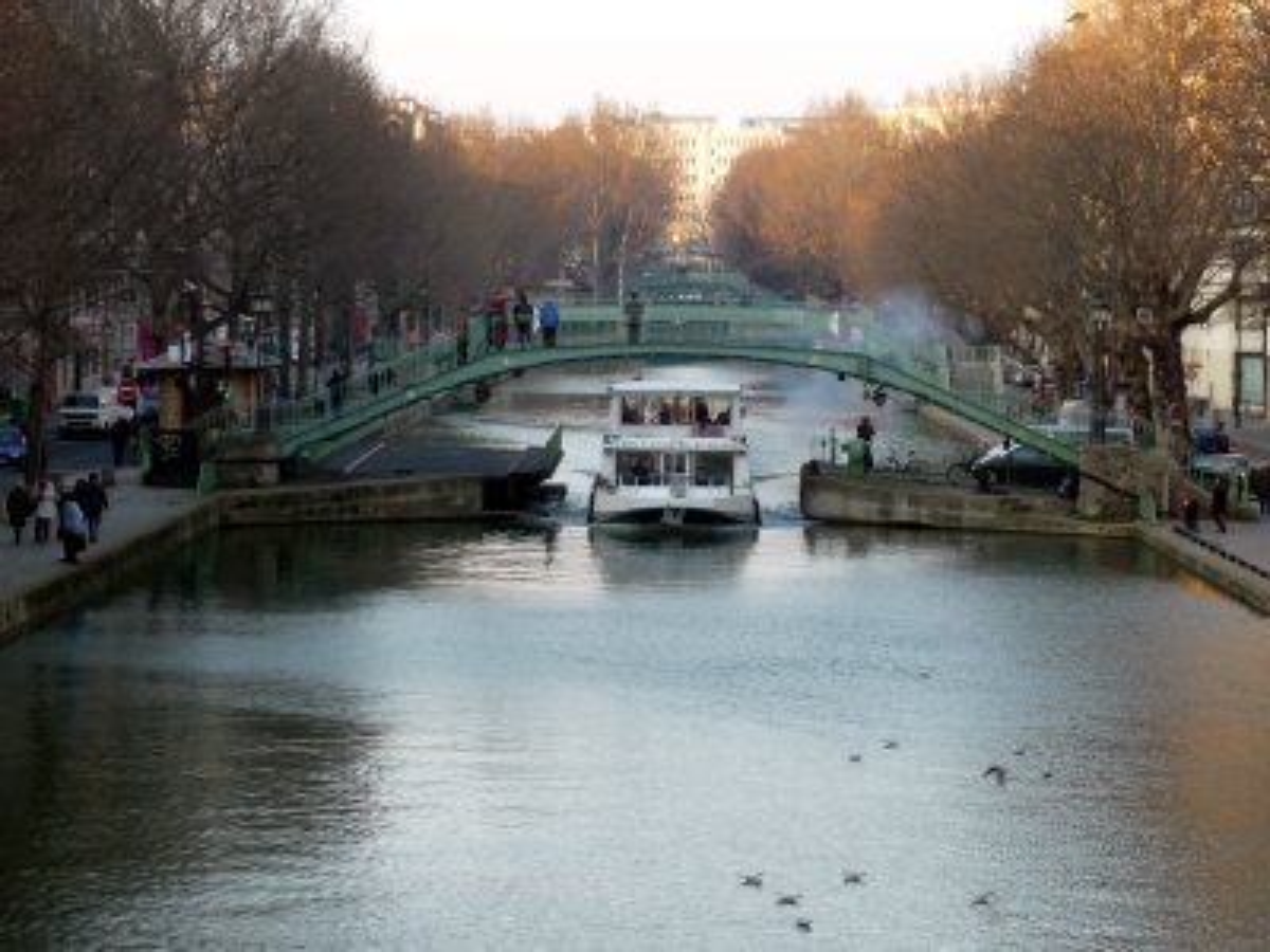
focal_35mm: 105
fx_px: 3852
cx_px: 635
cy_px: 476
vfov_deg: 14.1
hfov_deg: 18.7
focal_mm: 13.6
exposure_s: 1/80
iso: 125
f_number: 4.4
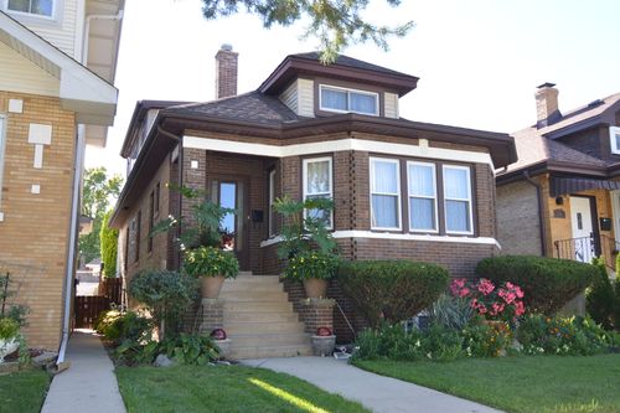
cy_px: 206
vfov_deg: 39.9
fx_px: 568
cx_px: 310
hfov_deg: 57.2
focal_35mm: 33
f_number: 4
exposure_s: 1/125
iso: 100
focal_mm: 22
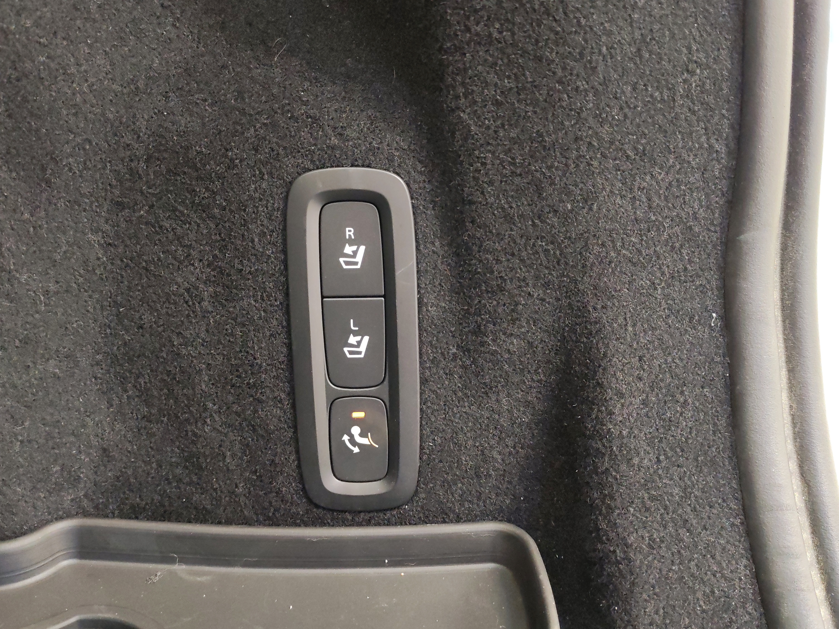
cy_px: 314
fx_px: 800
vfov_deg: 42.9
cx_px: 420
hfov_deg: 55.4
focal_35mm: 33
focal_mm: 6.12
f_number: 1.9
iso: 2500
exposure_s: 1/33
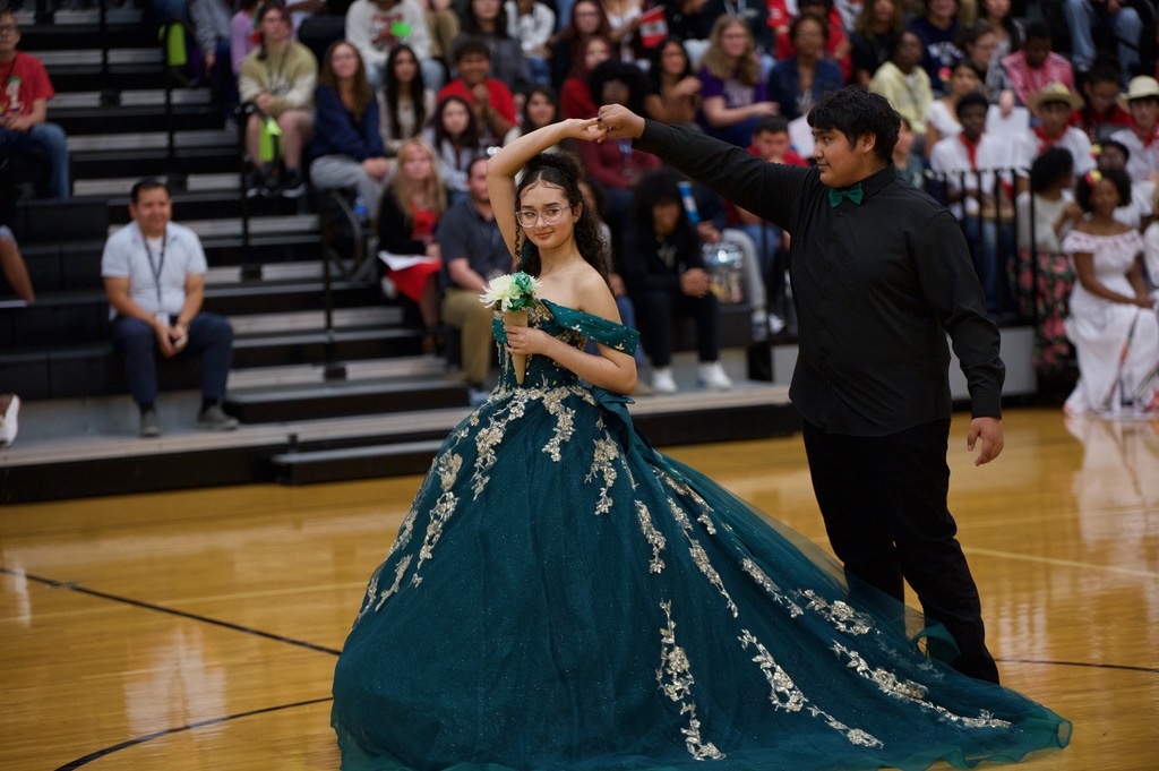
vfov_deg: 11.2
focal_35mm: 122
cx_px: 580
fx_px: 3924
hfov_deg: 16.8
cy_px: 386
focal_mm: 122
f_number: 2.8
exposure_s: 1/250
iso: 2500
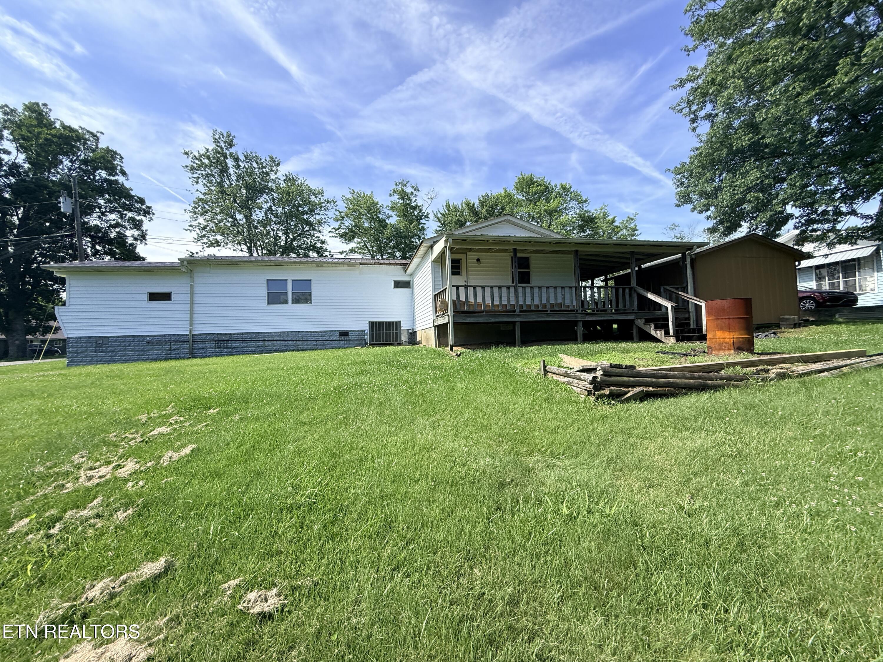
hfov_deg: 102.1
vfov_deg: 85.7
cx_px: 442
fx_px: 357
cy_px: 331
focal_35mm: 14
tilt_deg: +2.8
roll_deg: +1.6
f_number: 2.2
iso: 64
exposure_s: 1/1017
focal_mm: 2.22
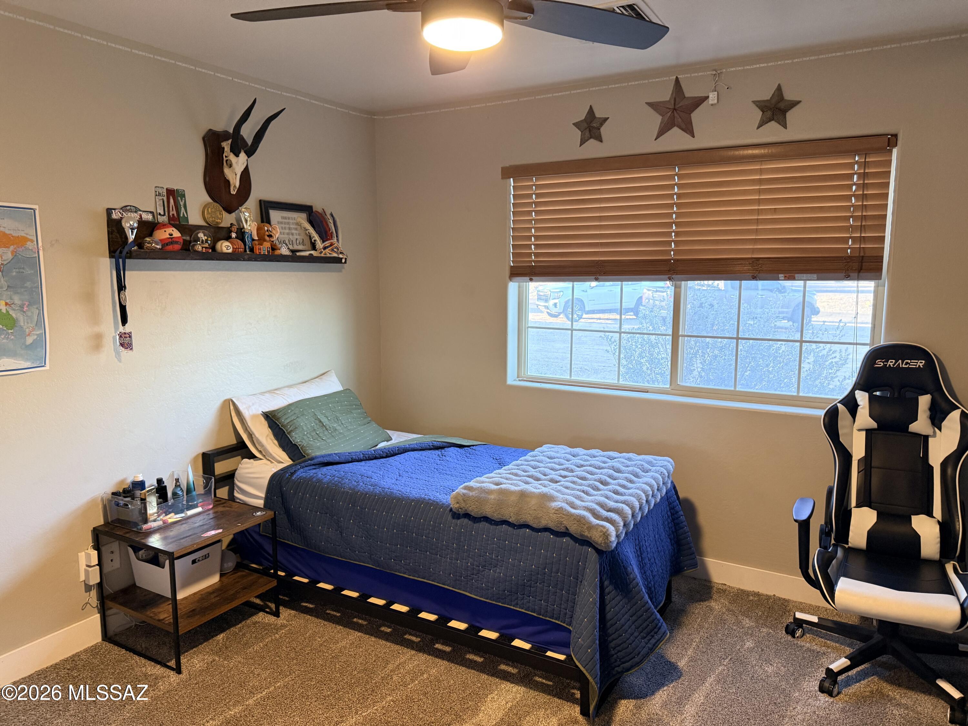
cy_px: 363
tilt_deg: -7.4
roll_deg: -0.5
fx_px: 671
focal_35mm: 24
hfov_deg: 71.6
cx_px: 484
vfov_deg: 56.8
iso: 320
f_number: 1.78
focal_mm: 6.76
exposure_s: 1/60
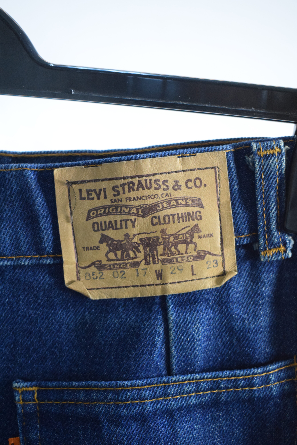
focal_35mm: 52
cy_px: 222
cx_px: 148
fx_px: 649
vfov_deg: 37.8
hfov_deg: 25.8
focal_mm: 35
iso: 3200
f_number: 5.6
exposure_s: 1/250
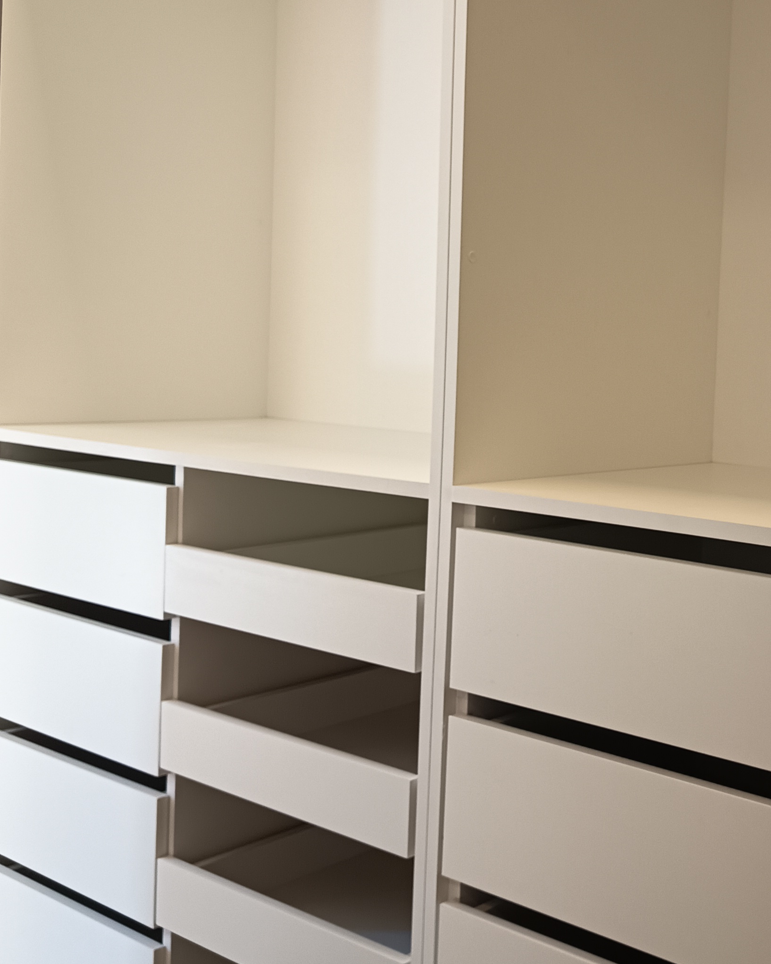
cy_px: 399
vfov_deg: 40.2
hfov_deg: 31.8
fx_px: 1312
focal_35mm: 46
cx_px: 633
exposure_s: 1/40
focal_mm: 5.24
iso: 383
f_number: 1.7
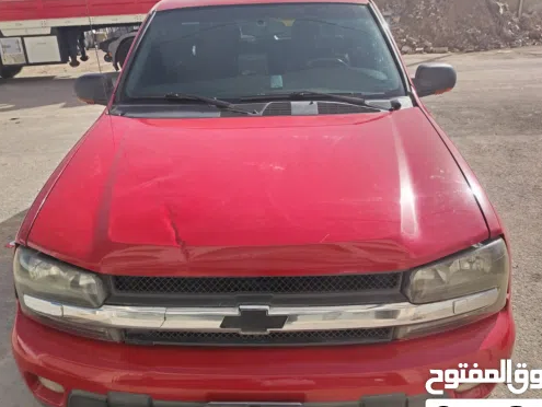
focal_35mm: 31
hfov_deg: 58.3
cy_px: 201
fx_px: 486
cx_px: 261
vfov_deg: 45.5
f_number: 1.75
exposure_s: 1/900
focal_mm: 5.25
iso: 203
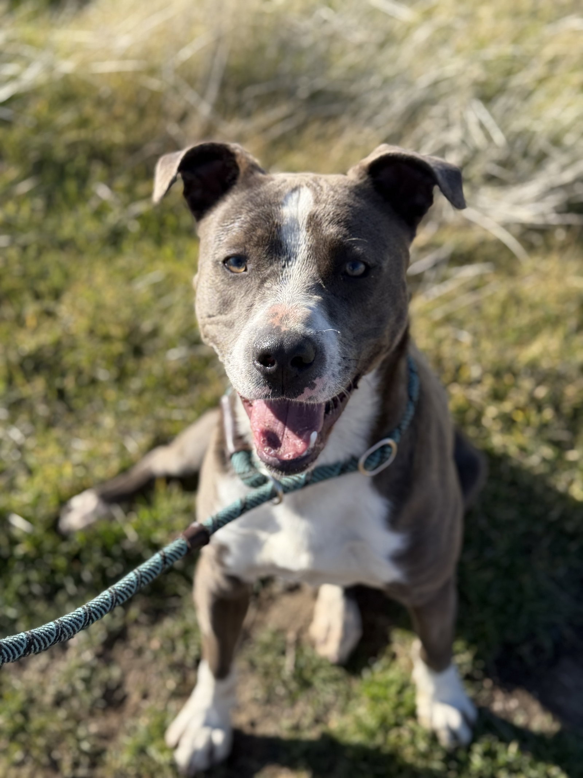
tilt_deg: -52.9
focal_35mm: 48
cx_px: 292
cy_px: 389
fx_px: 1078
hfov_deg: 30.3
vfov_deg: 39.7
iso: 80
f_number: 1.78
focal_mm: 6.76
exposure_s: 1/2342
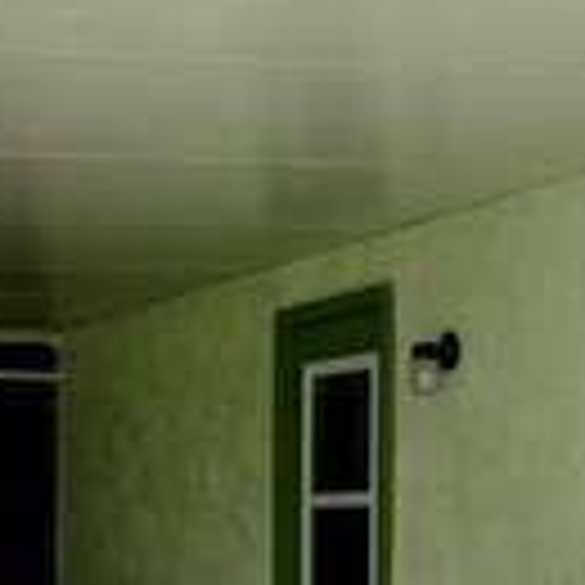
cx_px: 292
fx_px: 2505
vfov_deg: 12.9
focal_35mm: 131
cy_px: 747
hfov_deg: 13.3
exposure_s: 1/10309
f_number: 1.78
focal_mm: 6.76
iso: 80
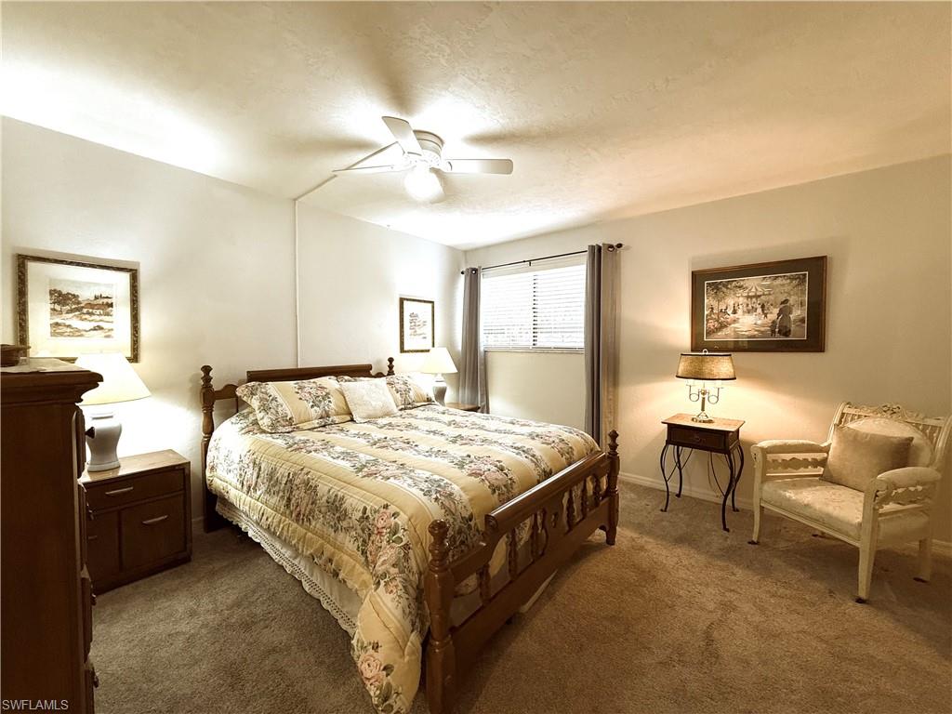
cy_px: 357
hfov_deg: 102.1
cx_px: 476
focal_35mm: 14
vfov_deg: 85.7
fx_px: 385
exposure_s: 1/60
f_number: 2.2
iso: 160
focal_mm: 2.22
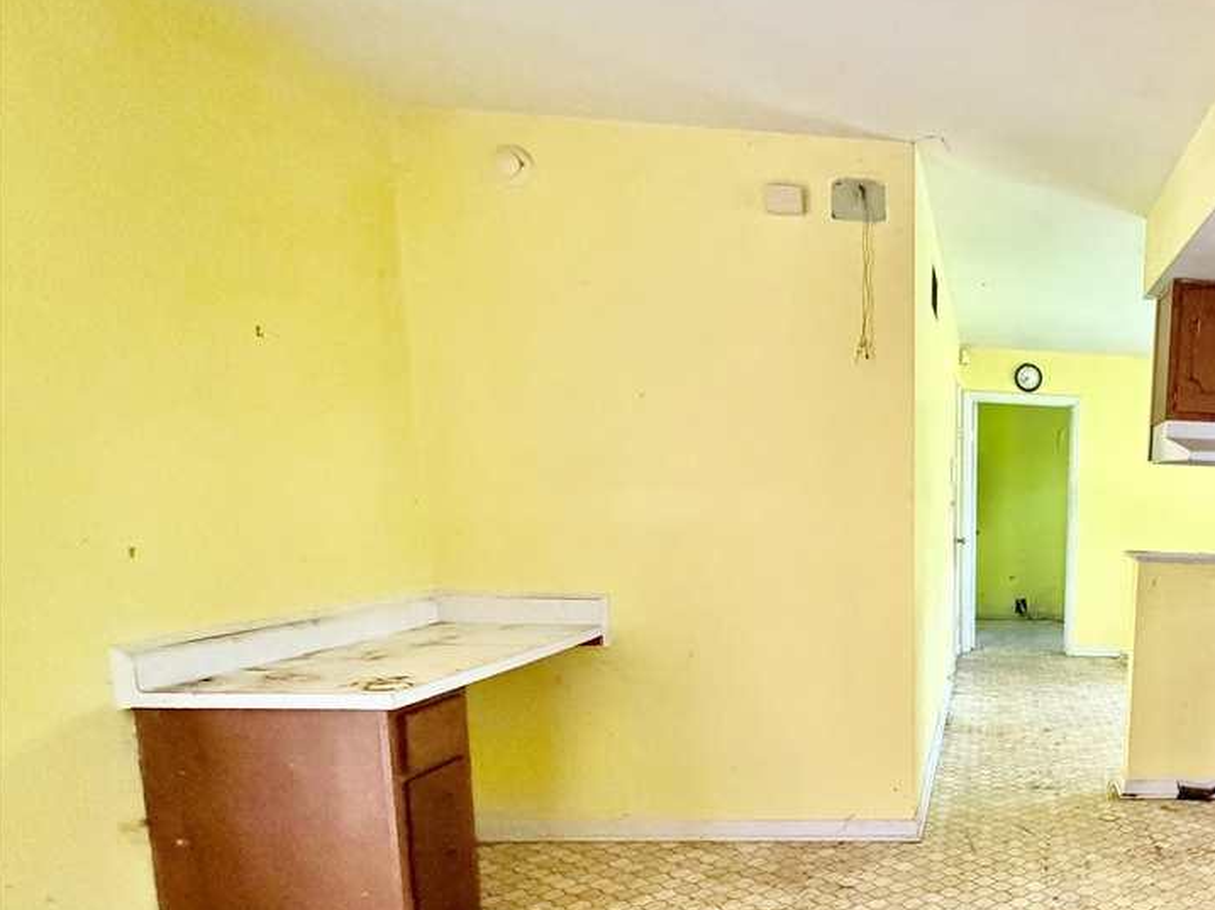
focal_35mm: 25
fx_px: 877
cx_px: 1079
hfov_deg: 59.7
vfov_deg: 53.4
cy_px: 630
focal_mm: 2.22
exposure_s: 1/60
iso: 1000
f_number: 2.2
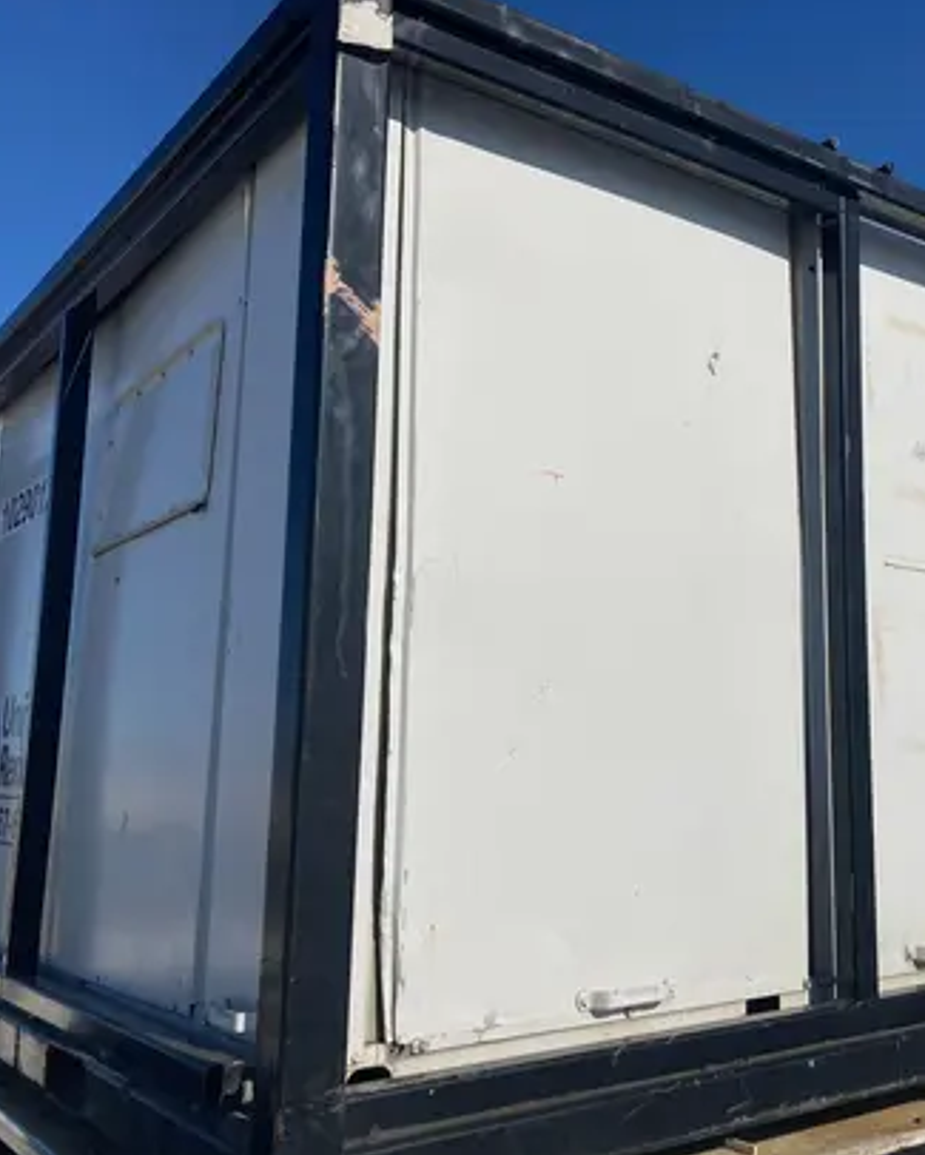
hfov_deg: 38.7
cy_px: 573
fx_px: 1266
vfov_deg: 49.1
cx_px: 731
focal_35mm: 37
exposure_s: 1/6944
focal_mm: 3.99
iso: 20
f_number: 1.8
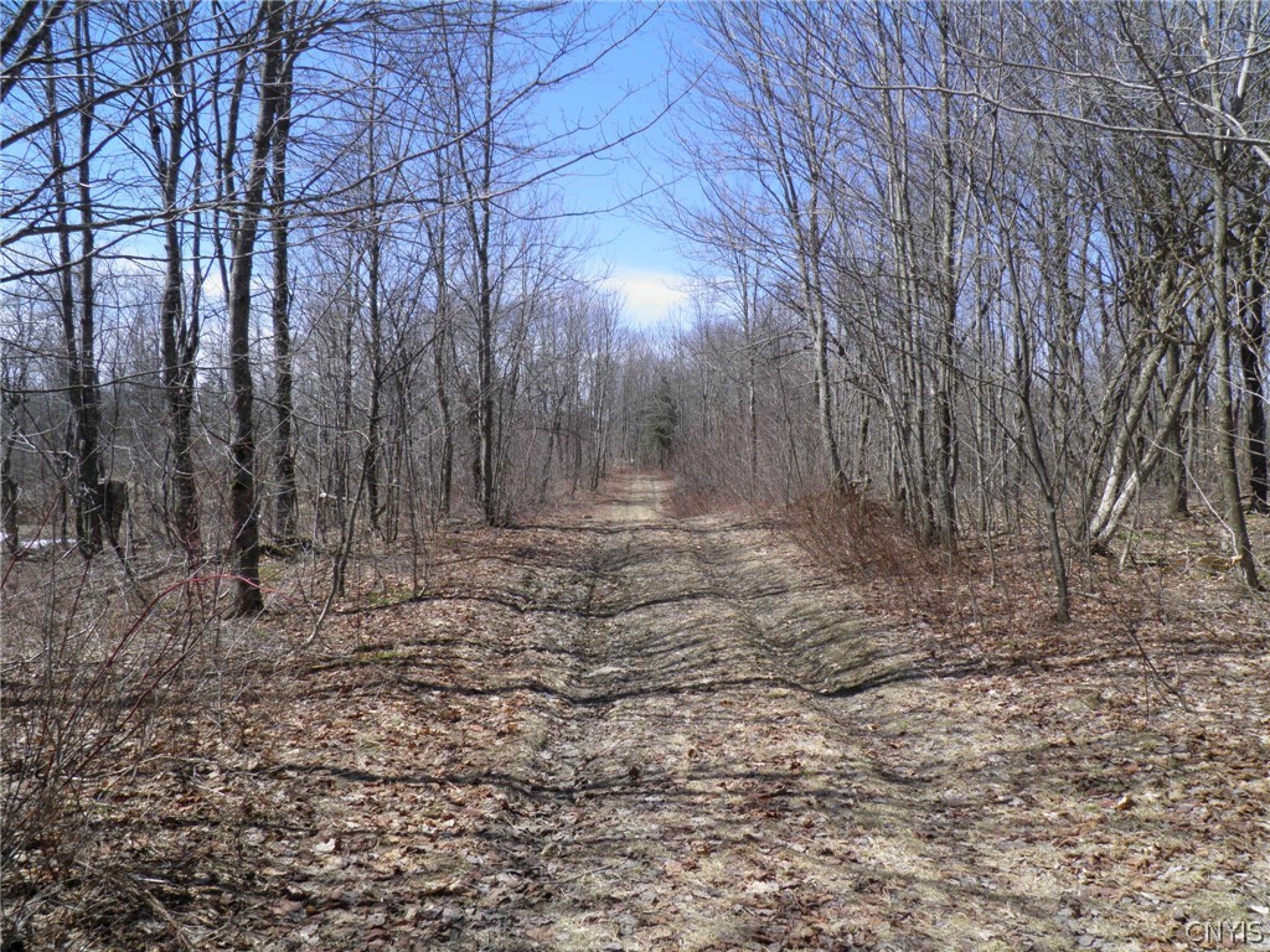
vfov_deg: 49.7
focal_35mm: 28
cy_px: 476
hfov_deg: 63.4
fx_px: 1027
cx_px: 635
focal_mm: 4.9
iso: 50
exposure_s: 1/200
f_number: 5.7
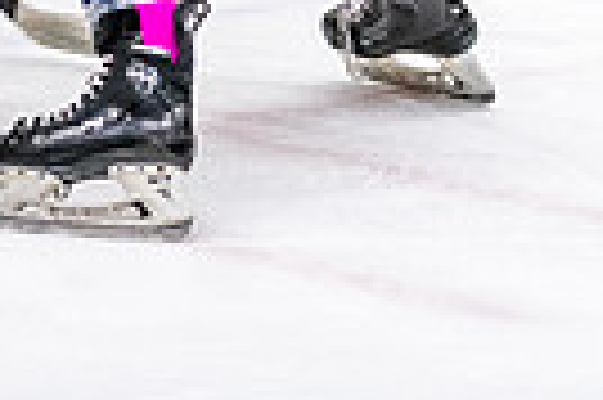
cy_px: -484
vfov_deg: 3.1
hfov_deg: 4.7
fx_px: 7378
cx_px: -135
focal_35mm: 441
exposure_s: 1/640
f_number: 2.8
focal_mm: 98
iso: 3200
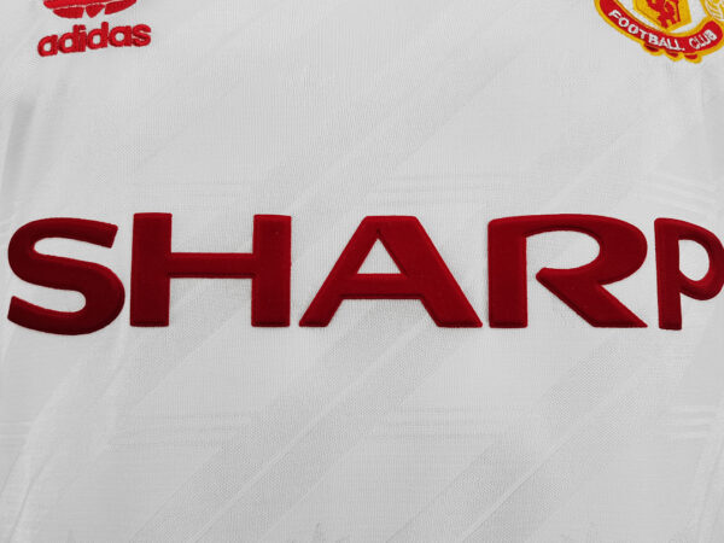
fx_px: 711
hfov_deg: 54.0
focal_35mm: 34
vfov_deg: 41.8
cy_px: 272
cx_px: 362
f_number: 1.8
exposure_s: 1/100
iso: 125
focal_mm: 5.58
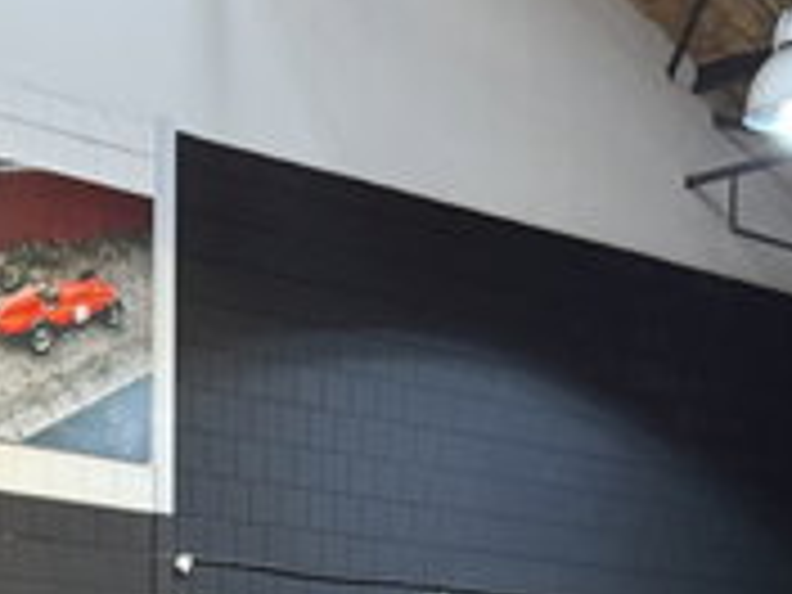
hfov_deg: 18.4
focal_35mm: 105
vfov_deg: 12.9
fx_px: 2402
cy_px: 1030
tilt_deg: -4.0
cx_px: 94
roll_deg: +0.2
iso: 320
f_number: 1.78
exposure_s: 1/60
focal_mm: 6.76
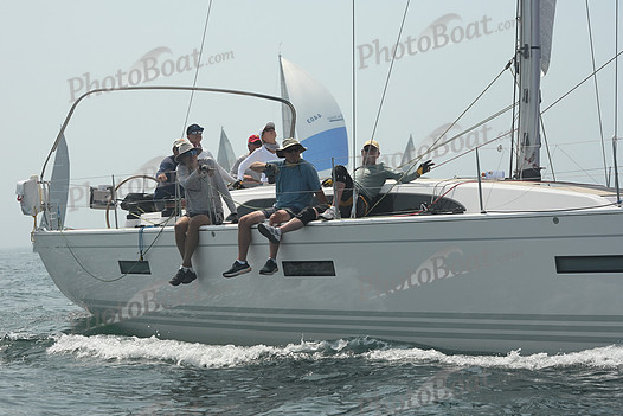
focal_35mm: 128
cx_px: 296
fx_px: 2216
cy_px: 226
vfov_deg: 10.7
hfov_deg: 16.0
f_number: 9
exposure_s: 1/1250
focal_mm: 116
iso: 320
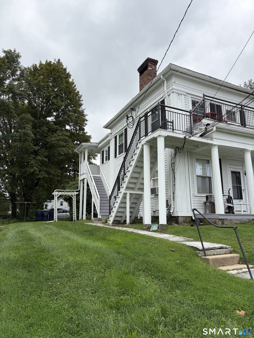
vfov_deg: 67.3
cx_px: 127
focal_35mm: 26
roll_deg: +0.3
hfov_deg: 53.1
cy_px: 169
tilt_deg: +12.5
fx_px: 254
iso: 50
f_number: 1.6
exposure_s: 1/2141
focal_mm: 5.96
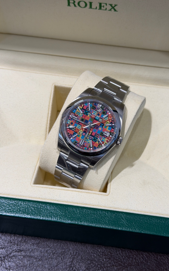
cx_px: 95
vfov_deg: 39.6
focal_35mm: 51
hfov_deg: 25.3
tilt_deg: -60.7
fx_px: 376
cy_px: 136
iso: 80
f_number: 1.78
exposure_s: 1/100
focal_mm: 6.76
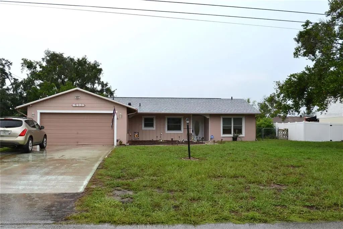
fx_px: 314
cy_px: 114
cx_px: 172
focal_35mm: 33
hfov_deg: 57.2
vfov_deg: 39.9
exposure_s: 1/200
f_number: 7.1
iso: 100
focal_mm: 22
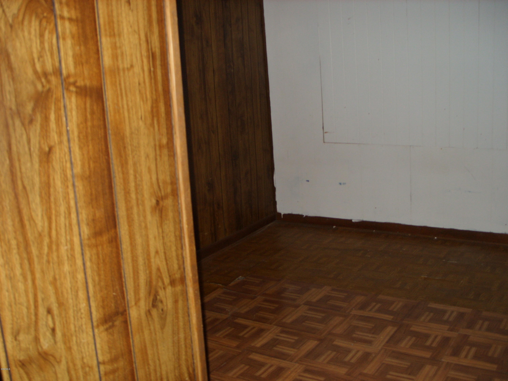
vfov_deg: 37.7
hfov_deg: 49.0
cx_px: 254
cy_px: 190
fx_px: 558
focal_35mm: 38
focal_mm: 7.8
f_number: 2.8
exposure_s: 1/30
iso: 100
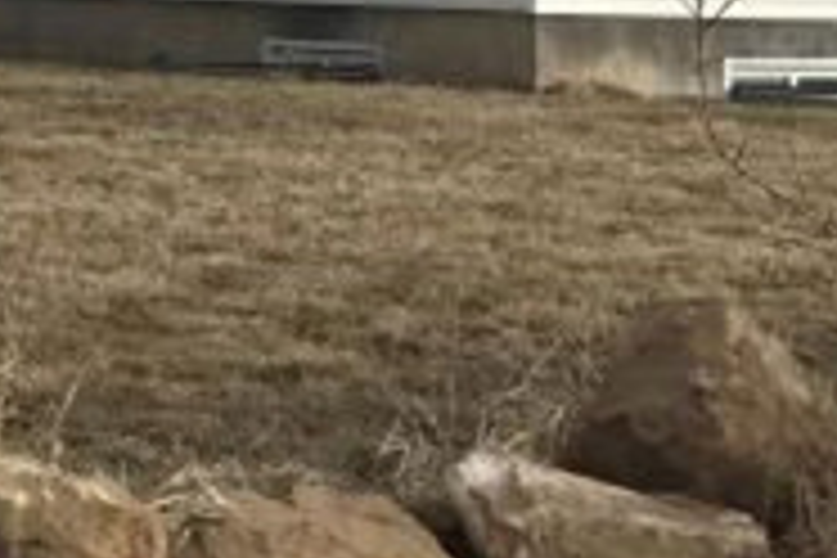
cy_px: -220
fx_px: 2325
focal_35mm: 100
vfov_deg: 13.1
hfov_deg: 20.0
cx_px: 76
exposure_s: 1/3096
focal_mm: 3.99
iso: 20
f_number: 1.8
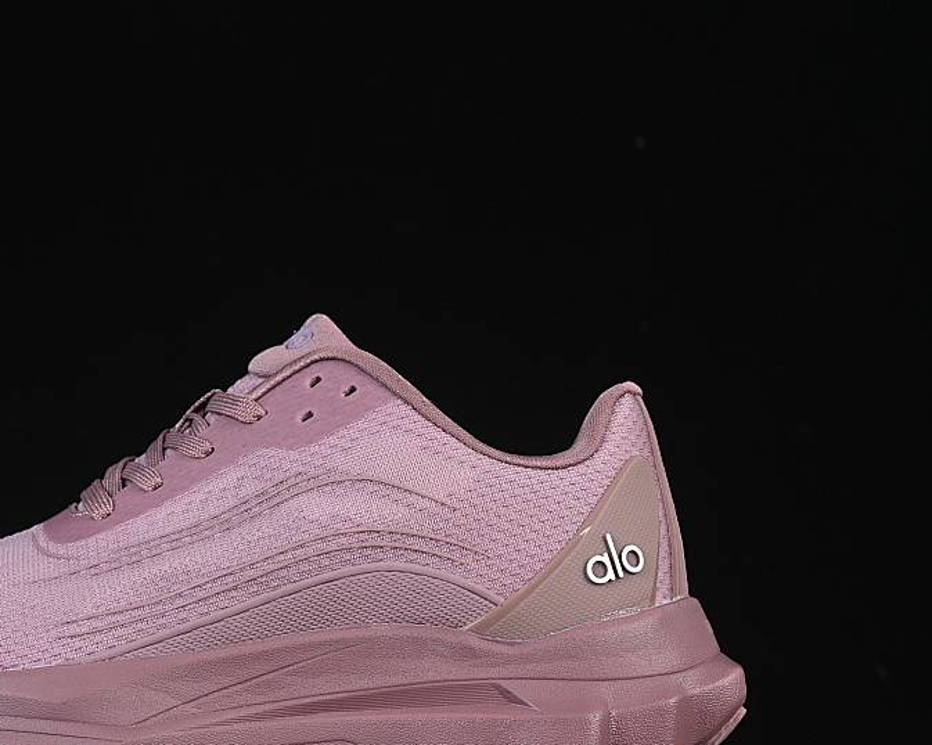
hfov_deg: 16.9
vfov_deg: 13.6
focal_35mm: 113
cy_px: 487
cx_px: 248
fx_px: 3116
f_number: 7.1
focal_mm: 50
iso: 160
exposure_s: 1/80
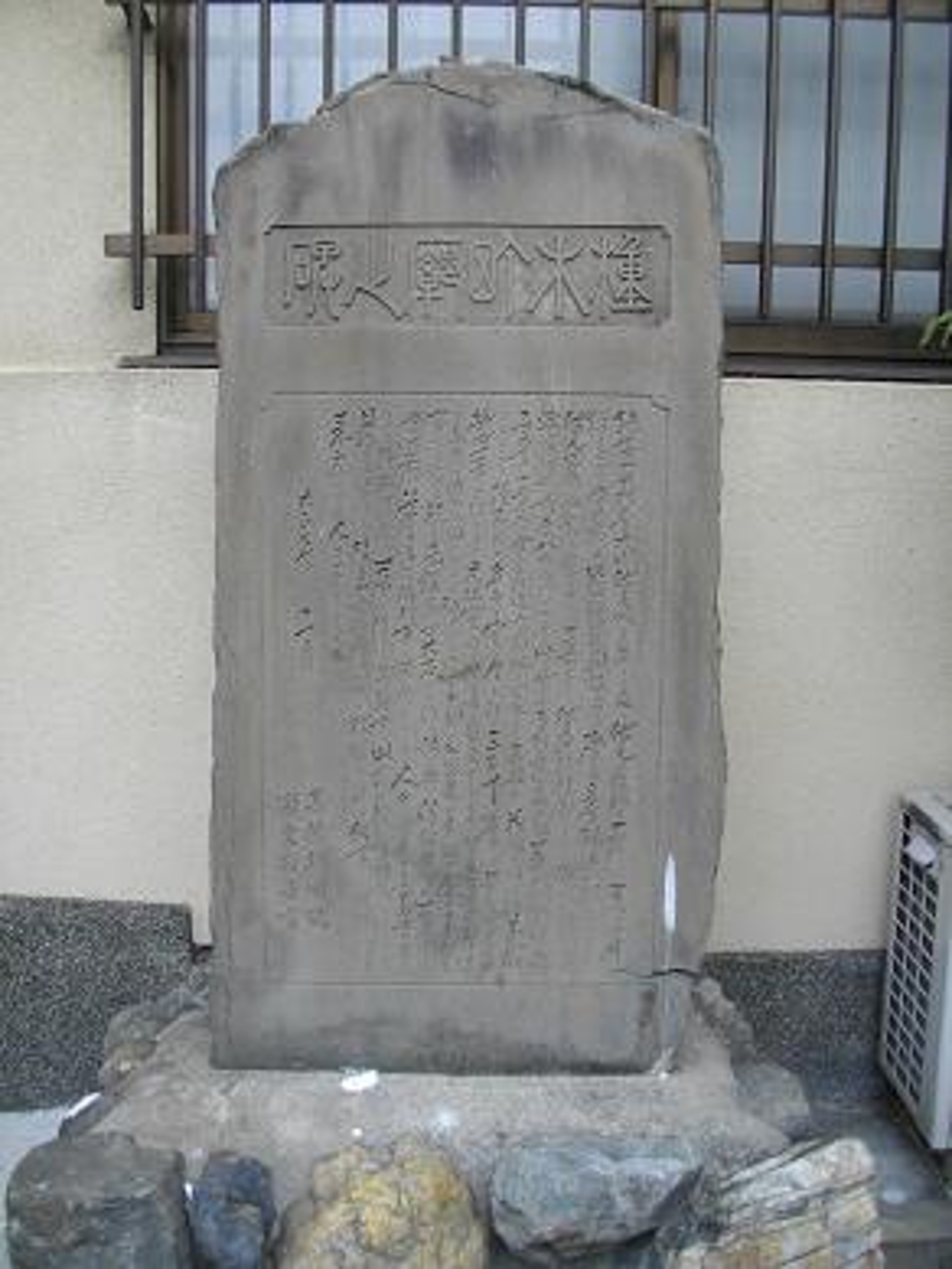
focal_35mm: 32
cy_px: 634
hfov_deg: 44.2
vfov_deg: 56.8
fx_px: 1173
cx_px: 476
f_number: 2.9
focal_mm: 5.7
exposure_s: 1/320
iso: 100
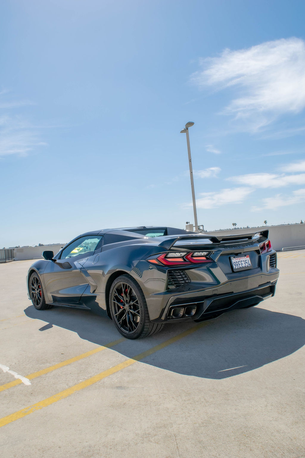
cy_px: 229
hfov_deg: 47.9
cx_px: 152
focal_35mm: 27
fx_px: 343
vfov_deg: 67.4
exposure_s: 1/500
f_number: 10
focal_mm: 18
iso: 200
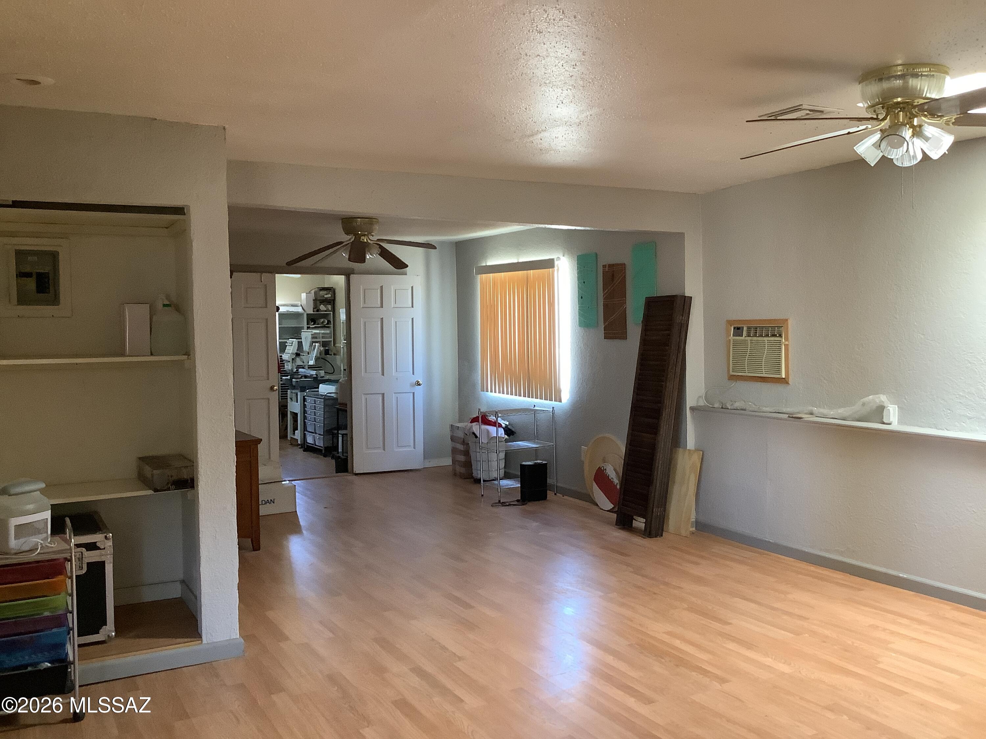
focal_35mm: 31
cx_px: 493
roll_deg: +1.0
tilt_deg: -4.2
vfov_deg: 45.4
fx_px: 883
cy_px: 370
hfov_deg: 58.4
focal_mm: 3.3
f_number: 2.4
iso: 320
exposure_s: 1/50
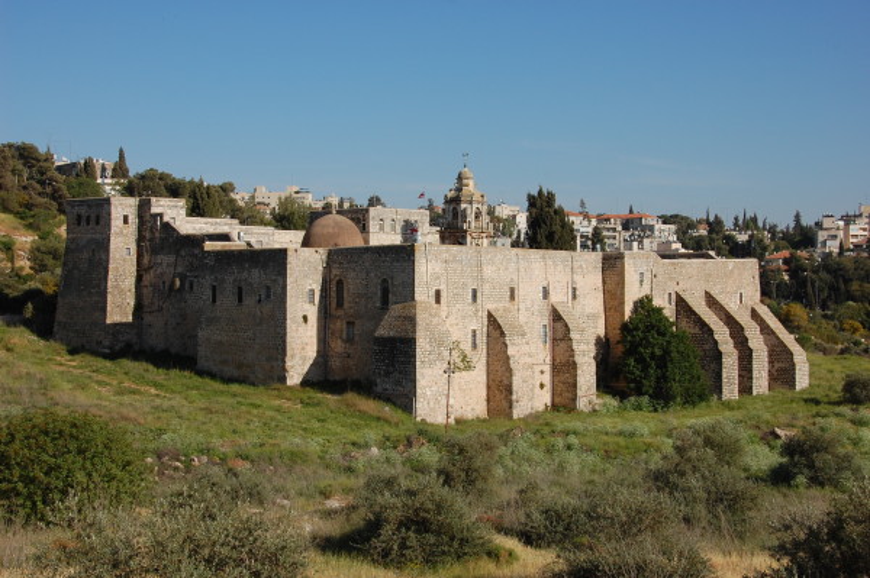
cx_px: 435
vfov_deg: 25.7
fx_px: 1268
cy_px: 289
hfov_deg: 37.9
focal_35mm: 52
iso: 200
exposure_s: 1/500
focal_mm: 35
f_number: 11
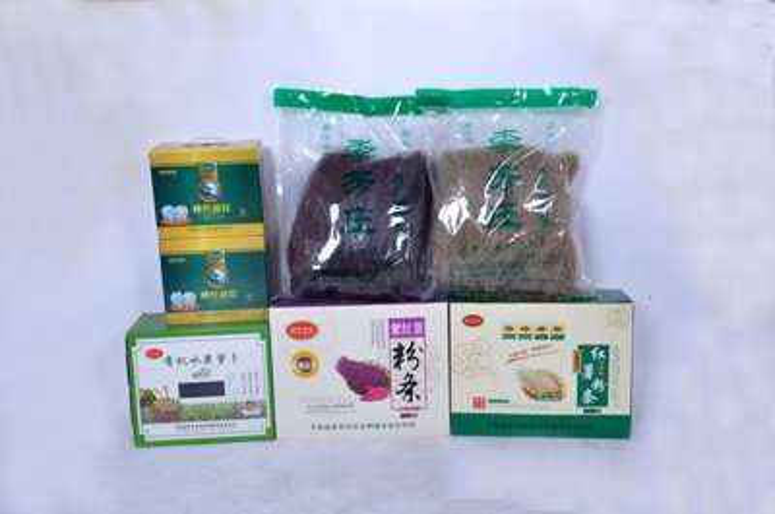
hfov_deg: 51.4
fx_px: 806
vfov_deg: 35.3
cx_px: 388
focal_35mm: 38
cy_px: 257
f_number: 9
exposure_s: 1/125
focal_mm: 25
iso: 250
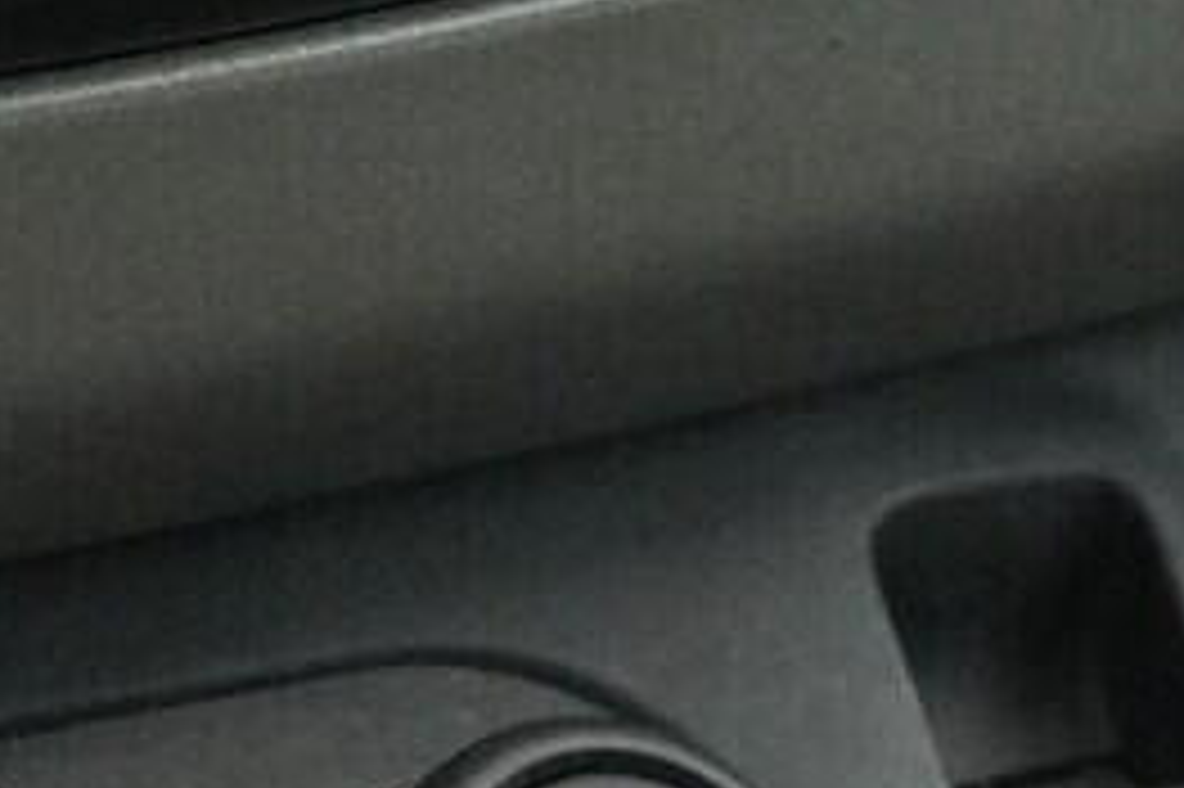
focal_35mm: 197
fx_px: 6475
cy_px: 1380
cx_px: -306
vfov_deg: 6.8
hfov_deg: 10.3
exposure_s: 1/320
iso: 6400
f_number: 5.6
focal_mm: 24
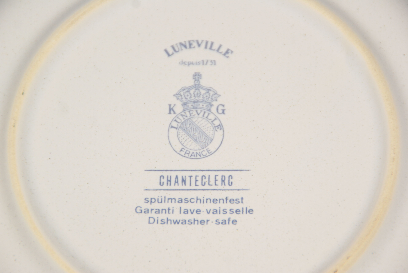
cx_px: 204
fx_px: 3404
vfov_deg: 4.6
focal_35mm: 300
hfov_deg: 6.9
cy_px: 136
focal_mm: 200
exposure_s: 1/125
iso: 400
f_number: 6.3
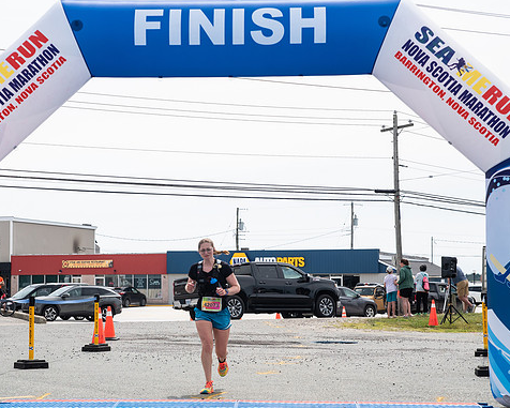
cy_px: 219
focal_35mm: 79
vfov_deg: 19.4
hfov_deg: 24.1
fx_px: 1193
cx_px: 220
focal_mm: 60
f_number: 4
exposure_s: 1/4000
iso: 800
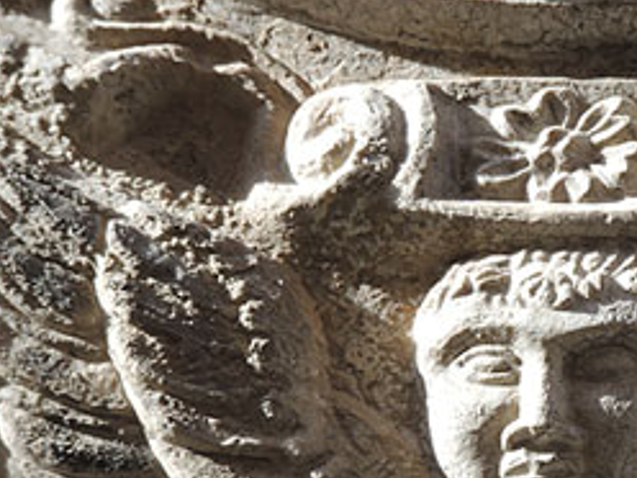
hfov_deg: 2.1
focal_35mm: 946
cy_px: 469
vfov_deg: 1.6
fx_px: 17408
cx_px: 547
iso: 180
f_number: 4.9
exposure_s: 1/250
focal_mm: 83.8
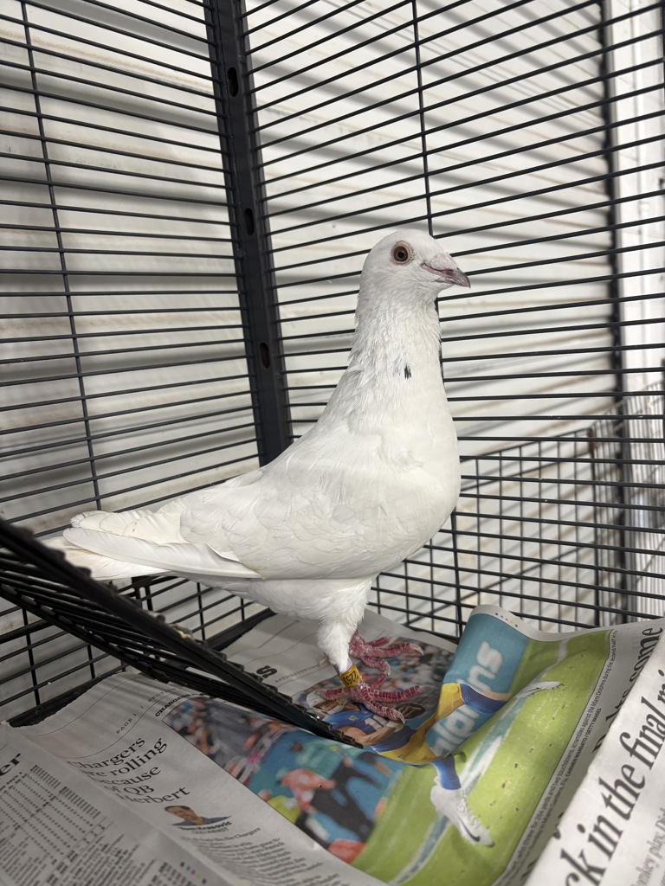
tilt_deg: -7.4
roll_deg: +6.7
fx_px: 666
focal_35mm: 26
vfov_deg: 67.3
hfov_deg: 53.1
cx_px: 332
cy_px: 443
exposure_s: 1/60
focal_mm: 5.96
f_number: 1.6
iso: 160
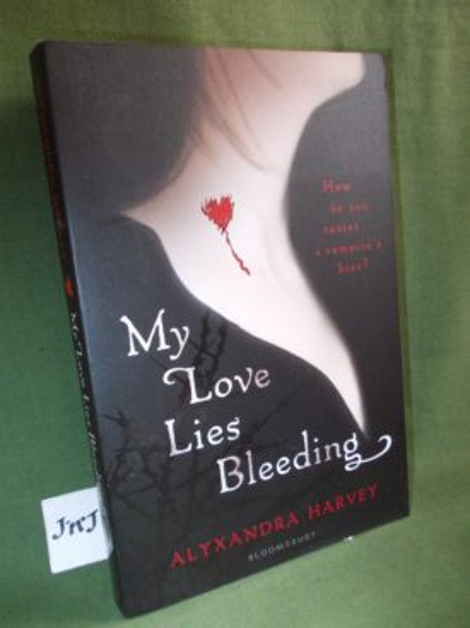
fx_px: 507
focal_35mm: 28
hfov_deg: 49.7
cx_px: 235
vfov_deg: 63.5
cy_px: 314
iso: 200
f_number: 2.7
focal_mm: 4
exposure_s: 1/25
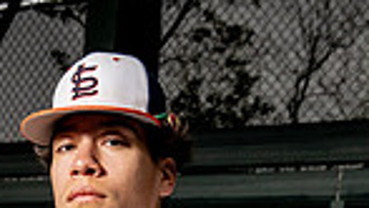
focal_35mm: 96
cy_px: 514
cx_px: 58
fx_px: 940
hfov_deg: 21.8
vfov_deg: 10.7
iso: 400
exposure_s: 1/250
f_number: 6.3
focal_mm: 30
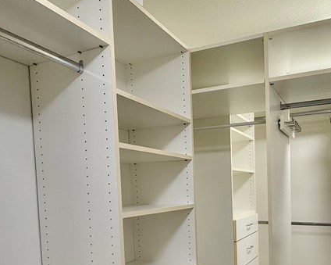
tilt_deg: -3.8
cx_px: 205
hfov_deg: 53.7
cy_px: 207
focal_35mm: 33
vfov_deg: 42.8
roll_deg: +2.5
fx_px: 323
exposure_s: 1/120
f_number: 2.2
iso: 200
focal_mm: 2.22
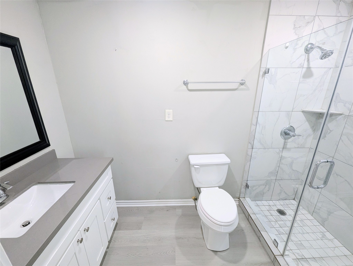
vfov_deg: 90.1
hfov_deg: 106.1
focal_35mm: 13
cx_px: 176
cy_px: 133
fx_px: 133
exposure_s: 1/24
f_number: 2.2
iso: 117
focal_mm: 1.95
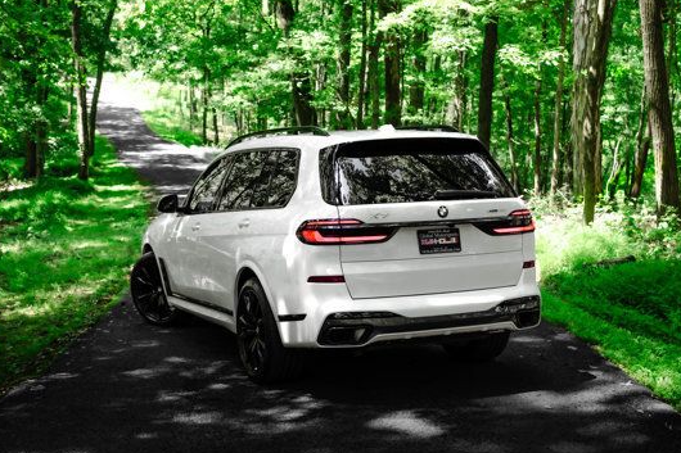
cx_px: 335
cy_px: 241
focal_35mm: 58
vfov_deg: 23.4
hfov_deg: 34.5
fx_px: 1097
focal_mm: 48
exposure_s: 1/400
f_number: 5.6
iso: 800
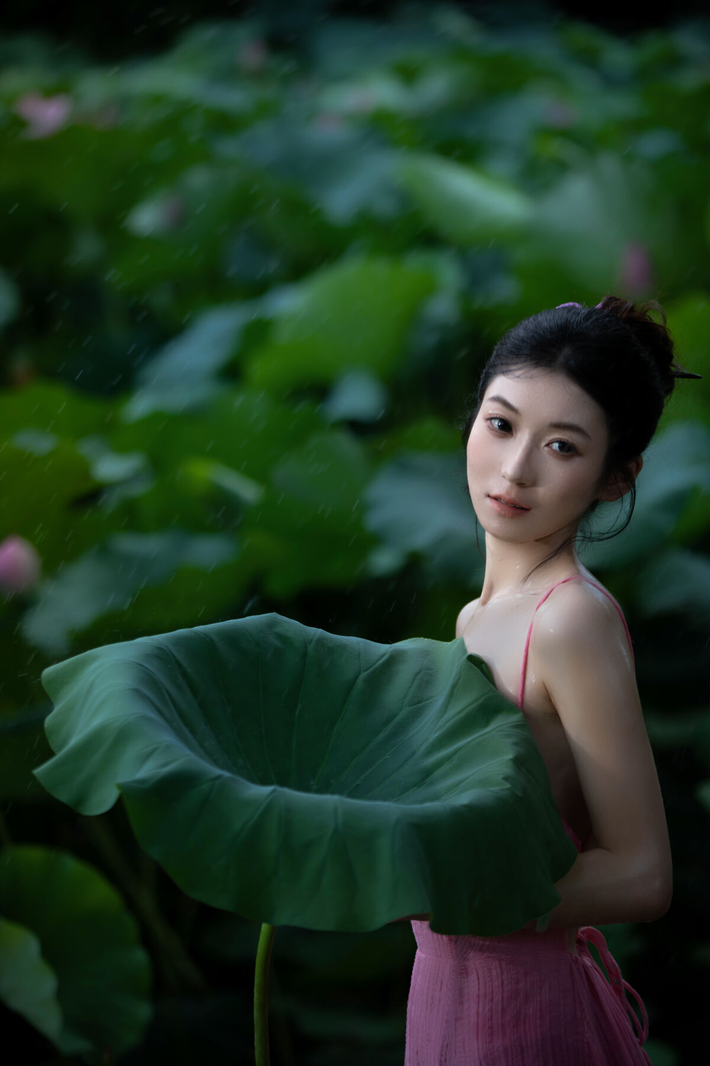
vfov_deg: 16.8
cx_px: 355
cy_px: 533
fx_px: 3609
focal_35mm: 122
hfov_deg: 11.2
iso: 100
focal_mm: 123
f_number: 2.8
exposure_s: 1/250
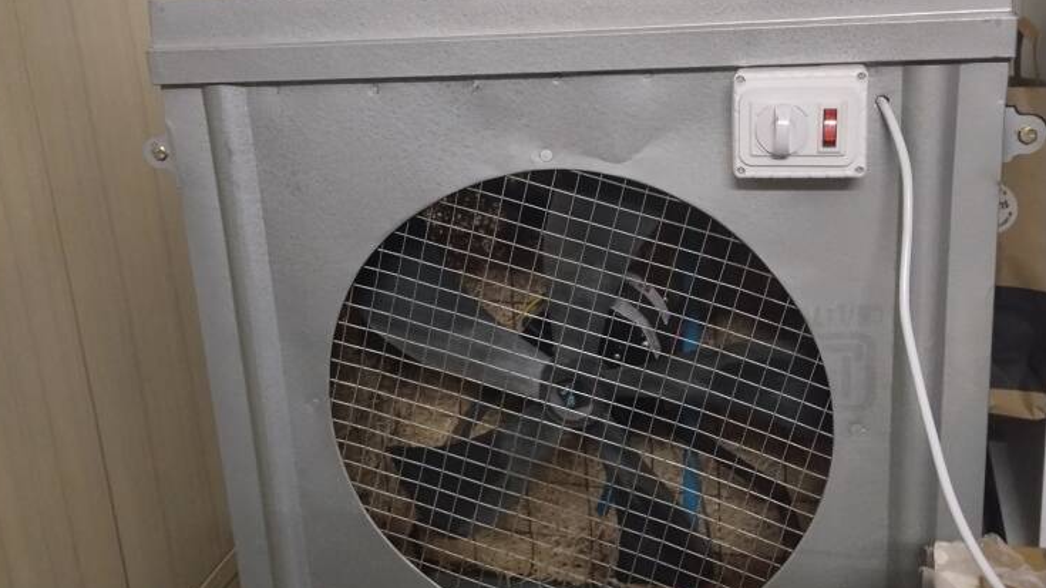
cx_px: 517
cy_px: 248
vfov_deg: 27.7
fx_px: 1192
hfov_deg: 47.4
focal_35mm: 43
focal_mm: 4.22
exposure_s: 1/20
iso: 800
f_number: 1.8
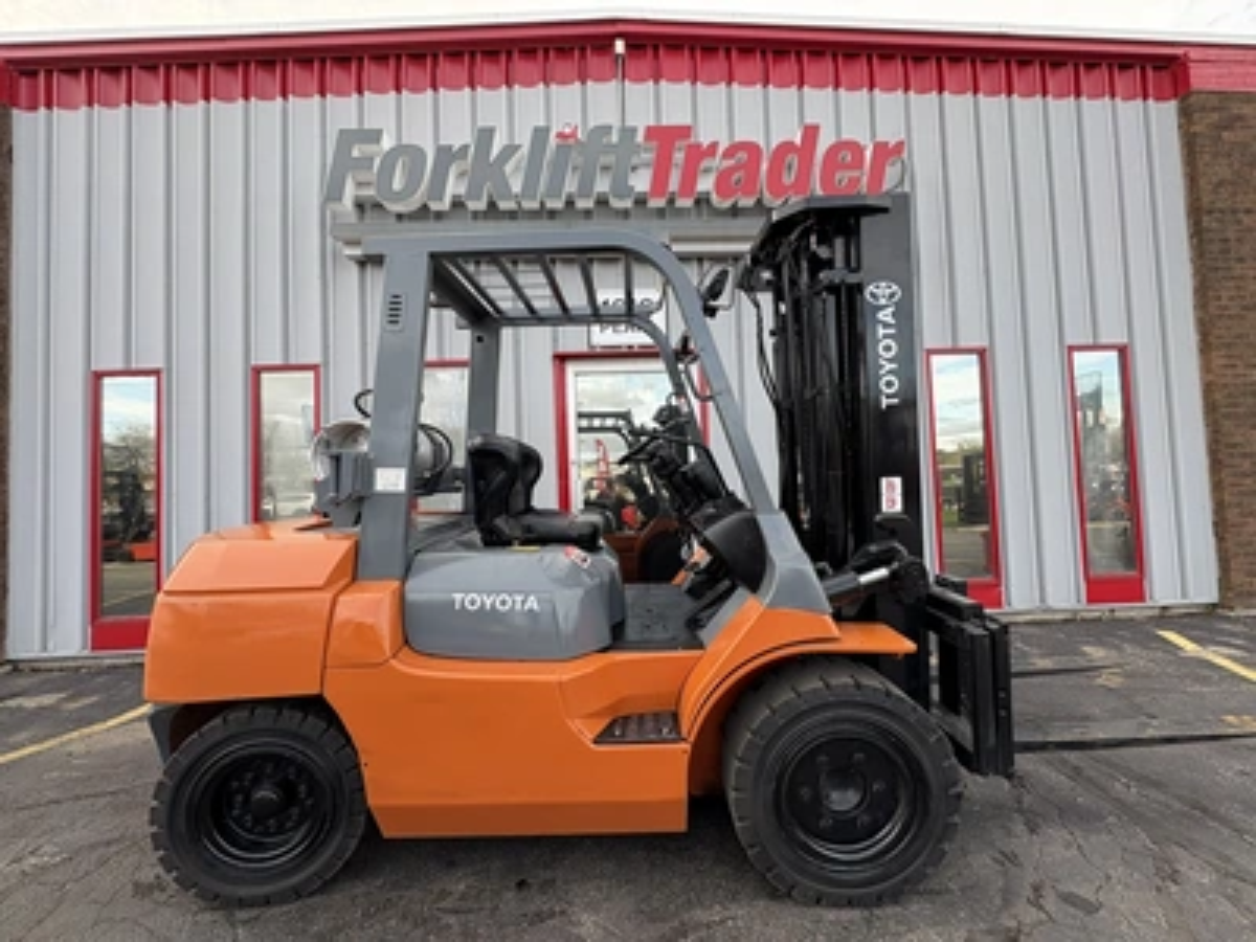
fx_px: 508
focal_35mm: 14
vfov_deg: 85.7
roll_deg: +2.8
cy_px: 471
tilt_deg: +2.8
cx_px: 628
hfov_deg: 102.1
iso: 40
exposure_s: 1/214
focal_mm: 2.22
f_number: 2.2
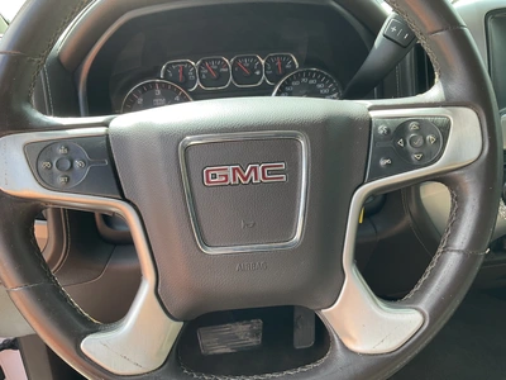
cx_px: 253
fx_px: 424
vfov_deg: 48.2
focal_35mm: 29
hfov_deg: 61.7
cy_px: 190
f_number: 1.8
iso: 20
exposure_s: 1/122
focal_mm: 3
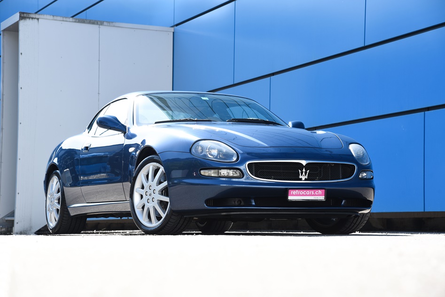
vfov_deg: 14.4
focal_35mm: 95
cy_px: 148
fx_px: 1175
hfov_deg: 21.5
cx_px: 222
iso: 200
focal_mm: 95
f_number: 8
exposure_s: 1/160
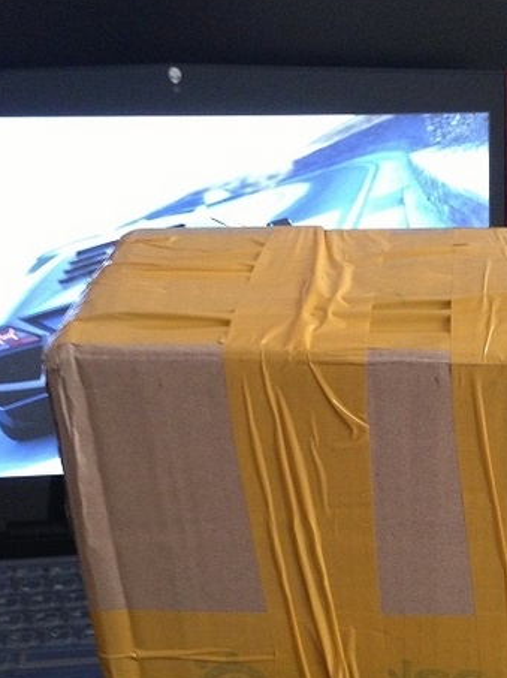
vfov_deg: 33.9
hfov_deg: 25.8
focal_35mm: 56
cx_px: 369
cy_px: 482
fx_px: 1095
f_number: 2.4
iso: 320
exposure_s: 1/20
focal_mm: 4.13
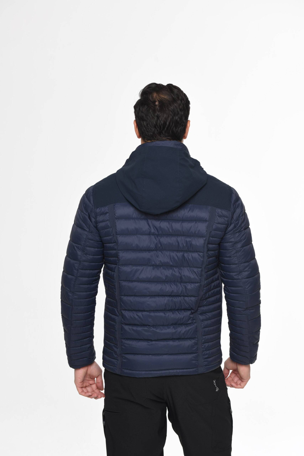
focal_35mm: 70
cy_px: 228
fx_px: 886
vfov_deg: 28.8
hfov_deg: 19.5
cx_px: 152
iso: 100
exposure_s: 1/160
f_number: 9
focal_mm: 70
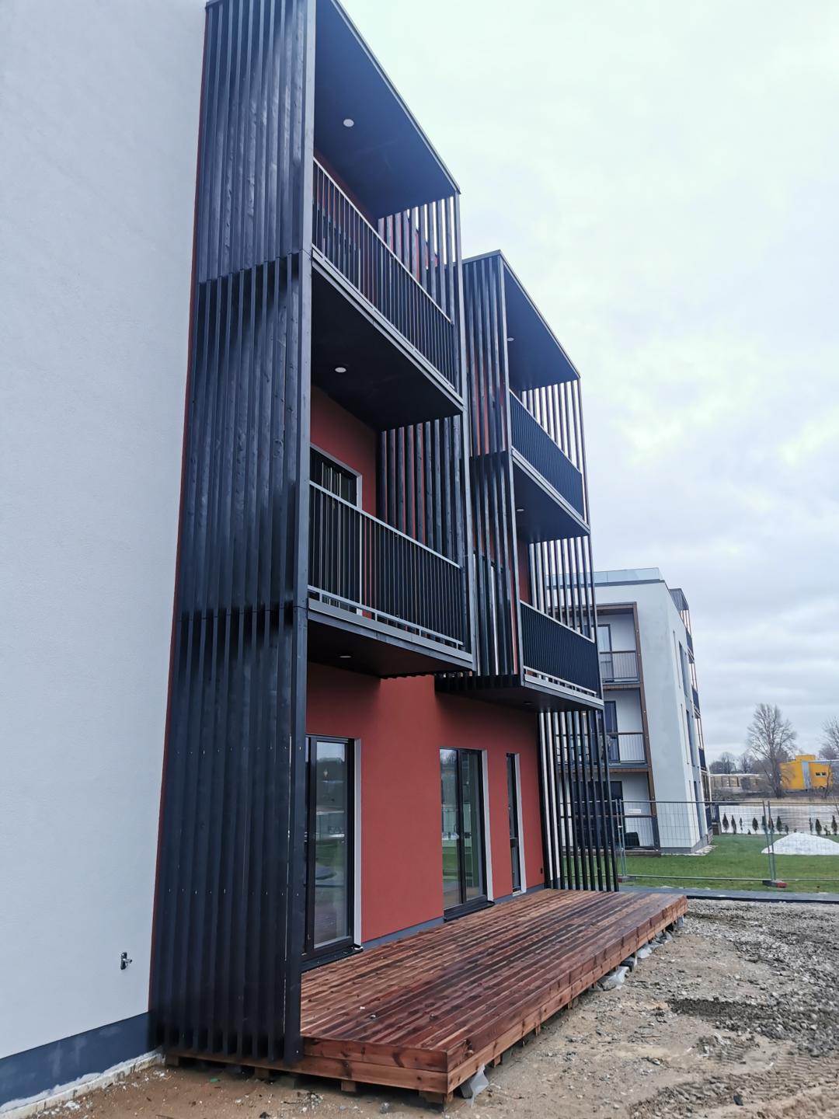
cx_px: 420
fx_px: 873
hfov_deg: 51.4
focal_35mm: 27
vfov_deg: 65.3
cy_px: 560
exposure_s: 1/99.9
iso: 64
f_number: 1.6
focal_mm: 5.56
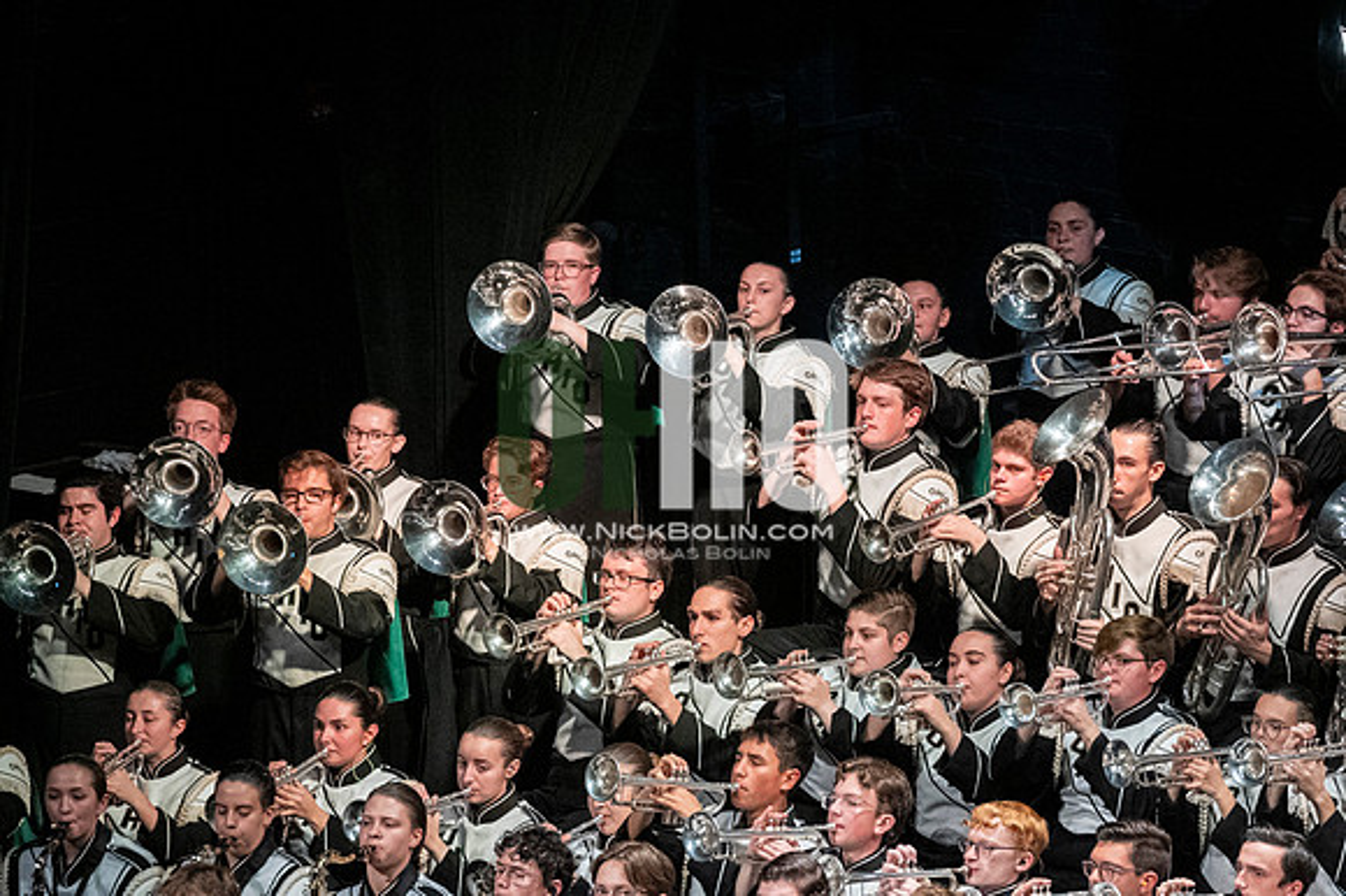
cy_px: 448
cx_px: 673
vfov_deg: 4.6
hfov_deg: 6.9
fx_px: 11210
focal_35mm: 300
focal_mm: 200
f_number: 4
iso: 4000
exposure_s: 1/500
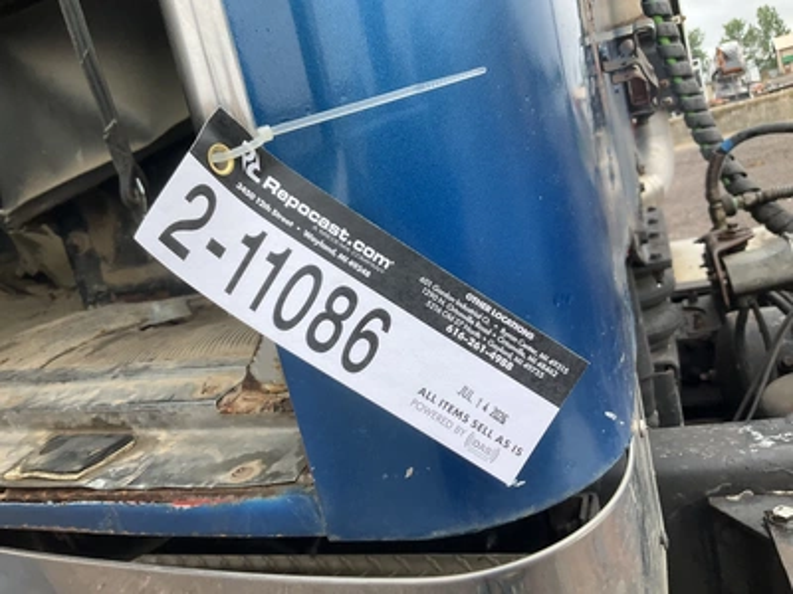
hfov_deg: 61.7
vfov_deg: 48.2
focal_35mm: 29
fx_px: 664
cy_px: 297
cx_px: 396
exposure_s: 1/178
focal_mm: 3
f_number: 1.8
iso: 20
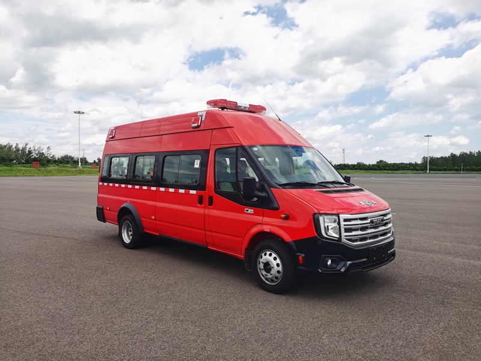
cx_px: 240
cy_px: 180
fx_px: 375
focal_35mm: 27
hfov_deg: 65.3
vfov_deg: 51.4
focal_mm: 5.58
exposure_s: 1/1721
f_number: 1.8
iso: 50
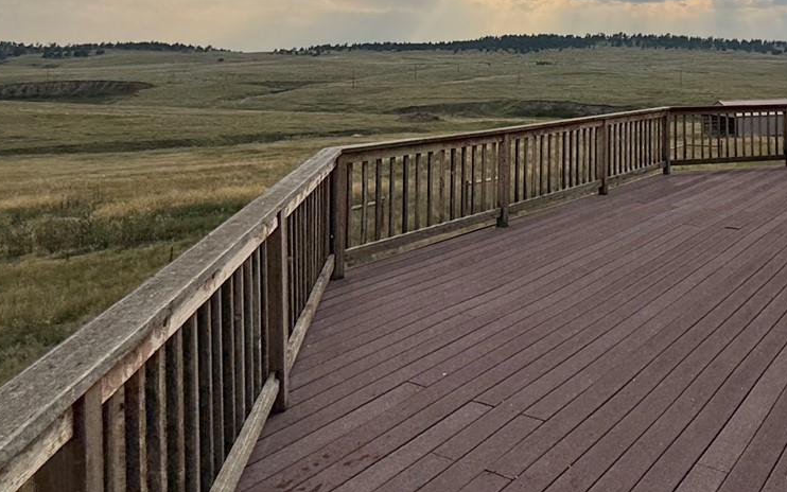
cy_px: 38
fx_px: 686
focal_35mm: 32
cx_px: 631
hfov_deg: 55.4
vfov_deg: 36.7
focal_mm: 2.22
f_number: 2.2
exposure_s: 1/2976
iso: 50
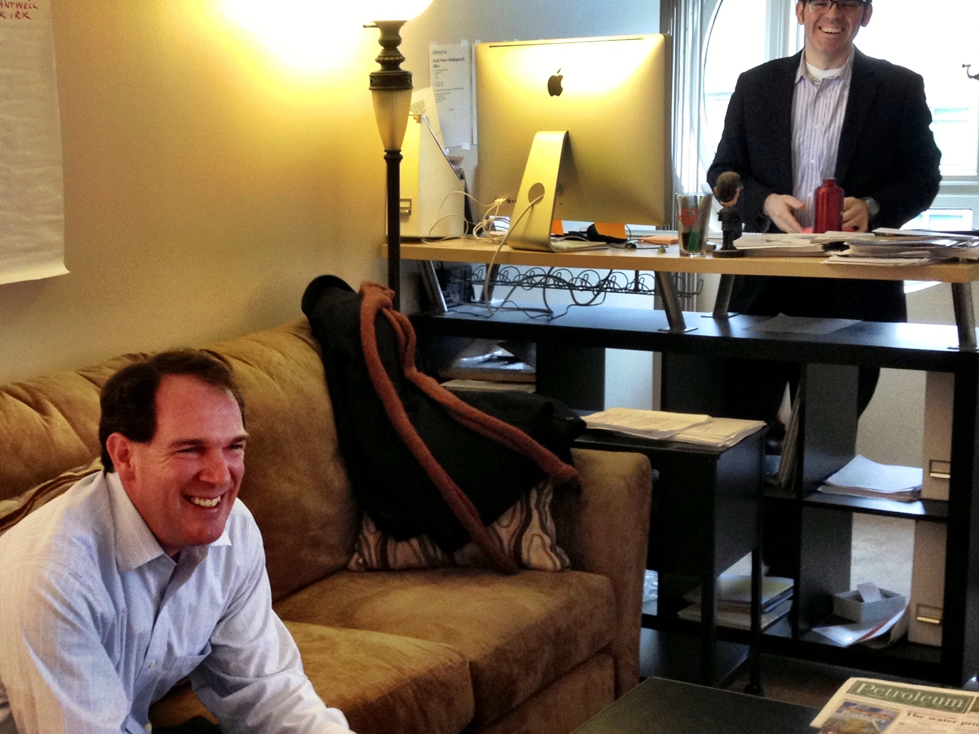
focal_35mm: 66
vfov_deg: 22.2
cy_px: 425
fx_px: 1866
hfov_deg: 29.2
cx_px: 352
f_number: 2.4
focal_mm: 4.28
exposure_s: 1/20
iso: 100
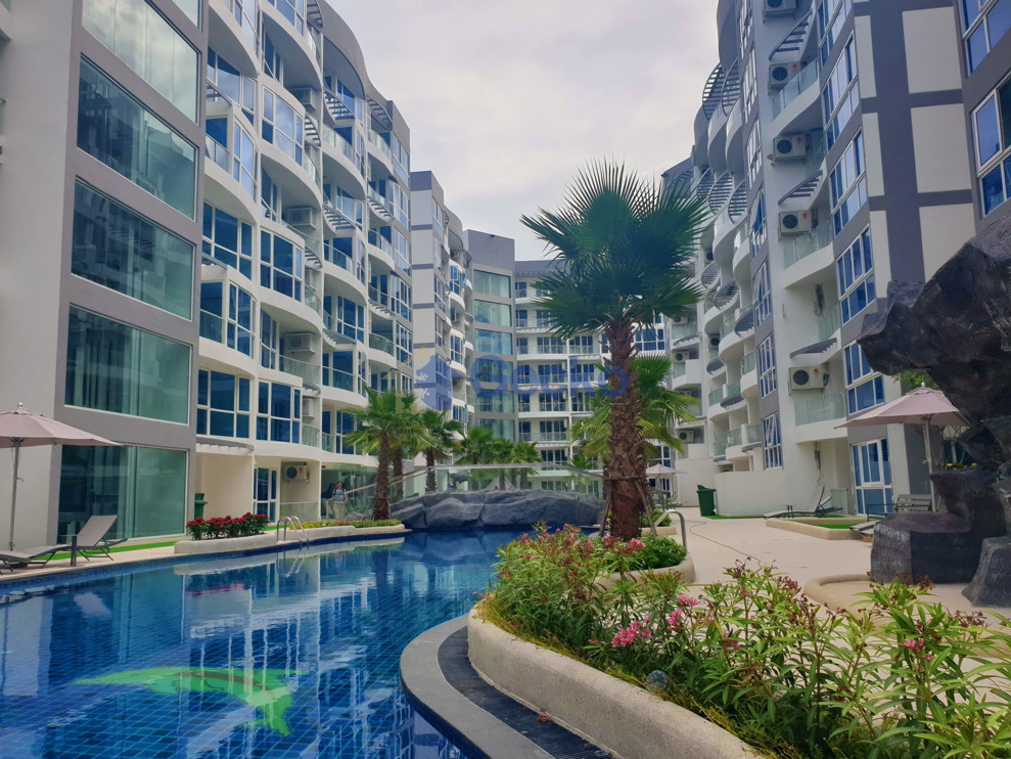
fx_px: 759
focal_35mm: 26
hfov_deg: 67.3
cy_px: 380
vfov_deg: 53.1
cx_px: 506
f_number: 2.4
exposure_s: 1/1927
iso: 50
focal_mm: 4.3
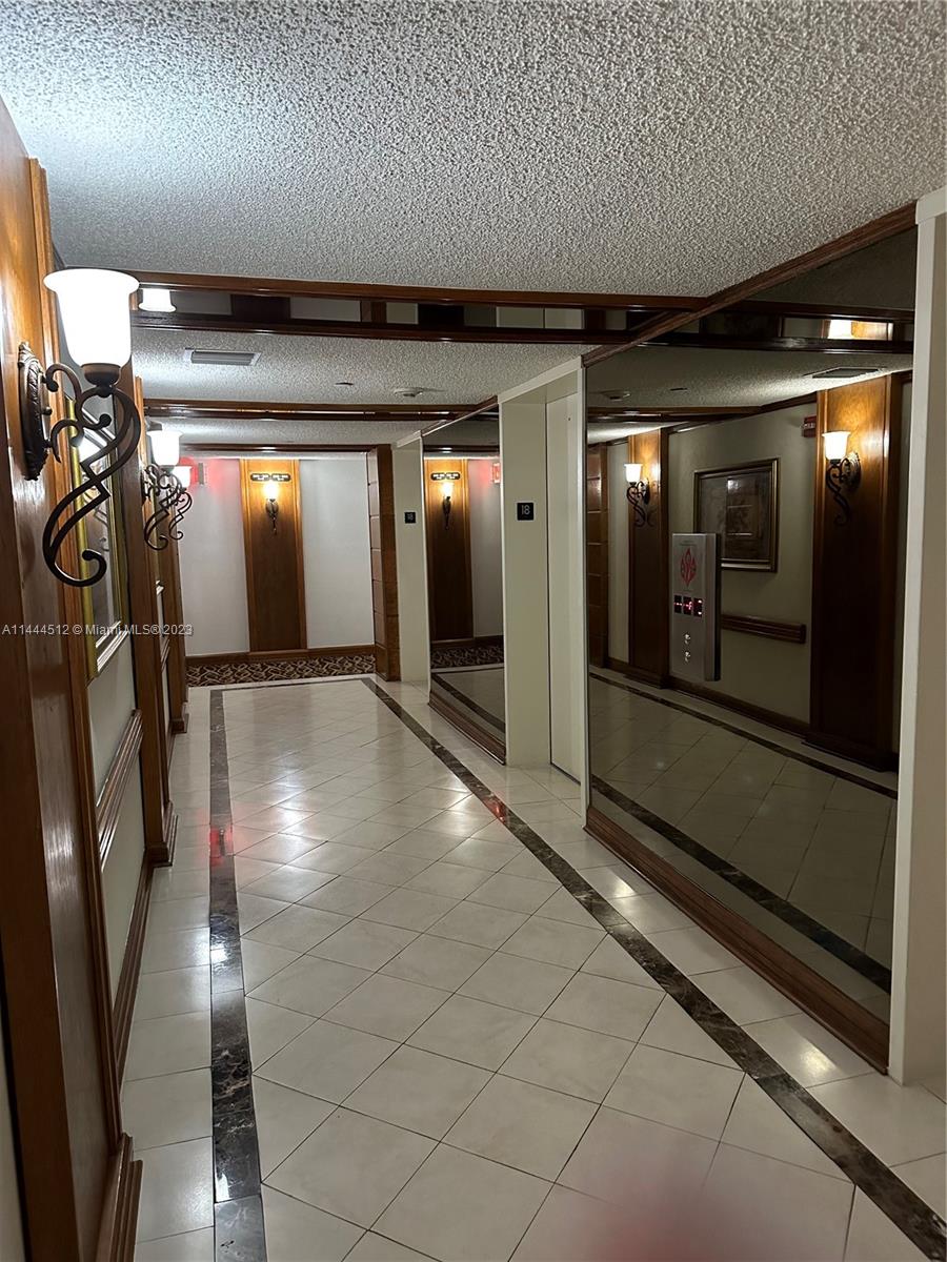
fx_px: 875
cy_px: 631
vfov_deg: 71.6
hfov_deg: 56.8
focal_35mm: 24
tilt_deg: -7.2
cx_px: 474
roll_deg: +1.6
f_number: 1.78
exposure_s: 1/60
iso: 640
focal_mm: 6.86
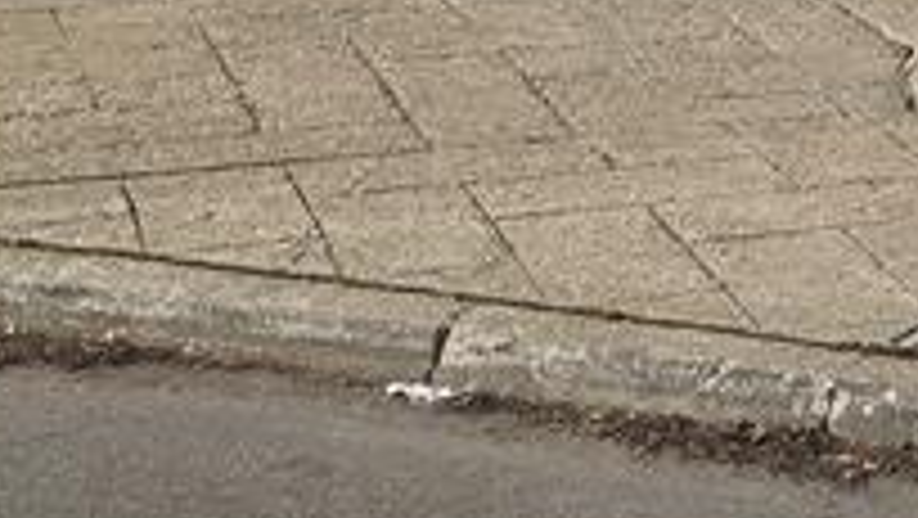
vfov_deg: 8.9
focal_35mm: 126
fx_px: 3069
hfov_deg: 15.2
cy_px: -640
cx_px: 1521
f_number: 1.8
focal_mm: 6.4
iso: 12
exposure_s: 1/765
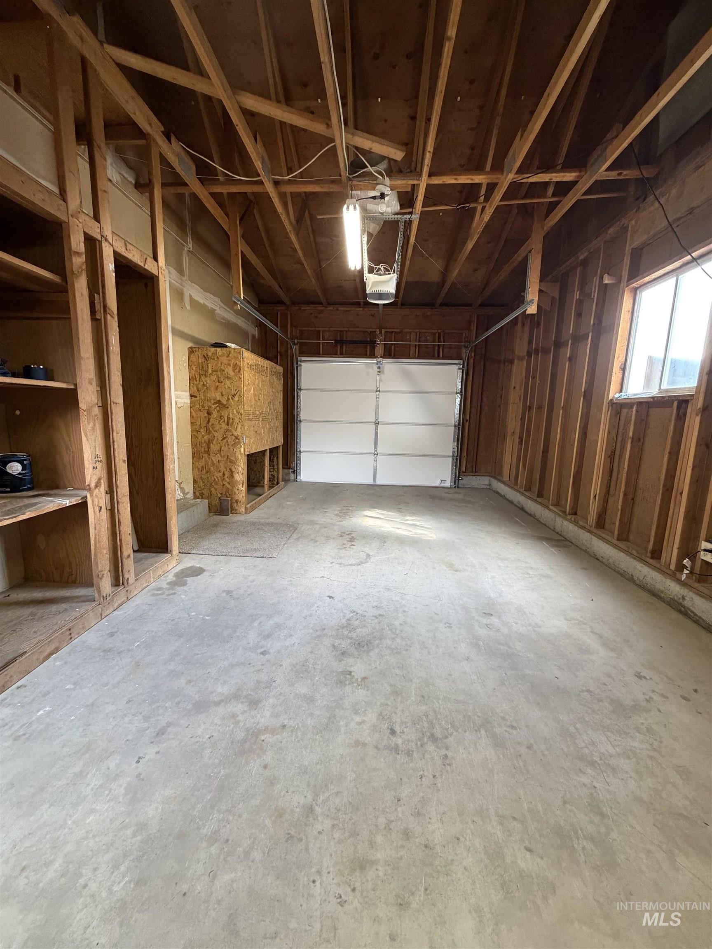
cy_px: 474
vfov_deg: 102.1
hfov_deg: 85.7
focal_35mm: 14
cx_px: 356
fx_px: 384
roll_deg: -1.7
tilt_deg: -9.3
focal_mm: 2.22
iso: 400
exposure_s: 1/60
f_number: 2.2
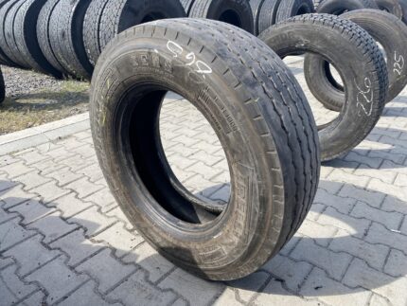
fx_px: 306
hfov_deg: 67.3
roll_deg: +1.8
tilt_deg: -24.3
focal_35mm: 26
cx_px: 204
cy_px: 153
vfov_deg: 53.1
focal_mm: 4.25
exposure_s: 1/788
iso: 32
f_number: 1.8
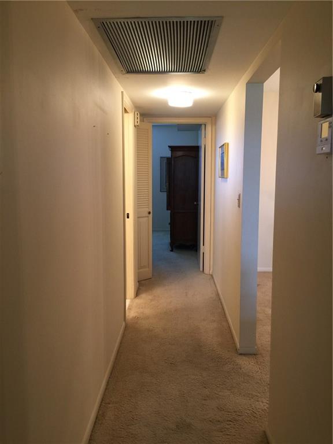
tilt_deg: -5.8
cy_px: 222
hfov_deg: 48.2
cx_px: 166
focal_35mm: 29
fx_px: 372
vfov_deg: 61.7
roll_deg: +0.6
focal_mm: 4.15
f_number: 2.2
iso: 40
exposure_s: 1/15
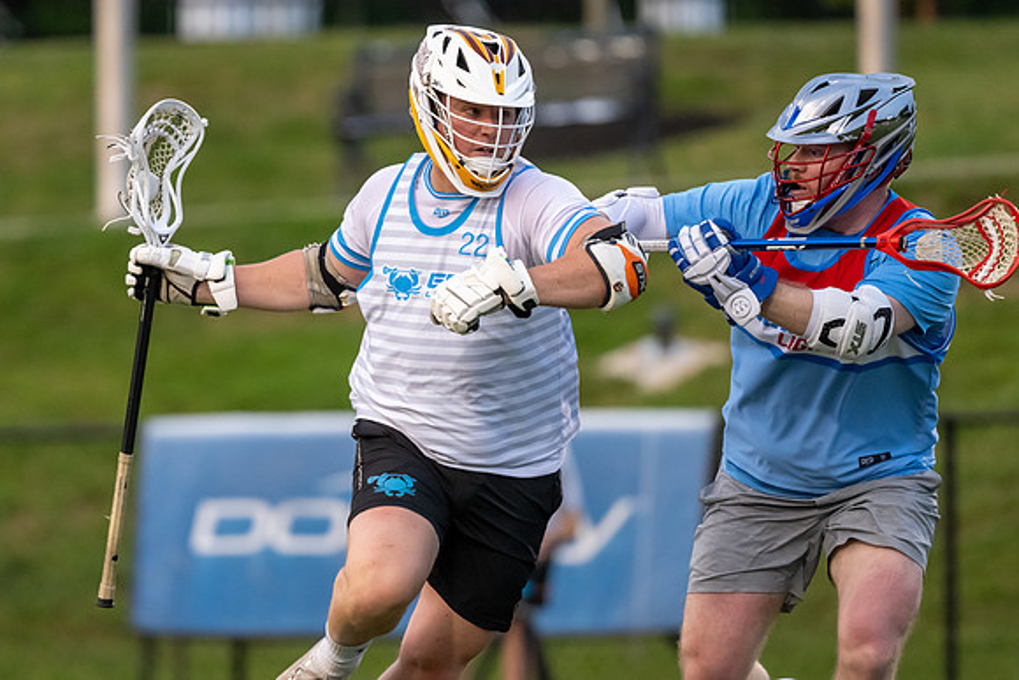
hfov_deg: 3.4
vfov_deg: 2.2
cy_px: 357
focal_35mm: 612
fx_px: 17316
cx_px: 414
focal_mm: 500
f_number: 5.6
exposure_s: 1/1000
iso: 5600
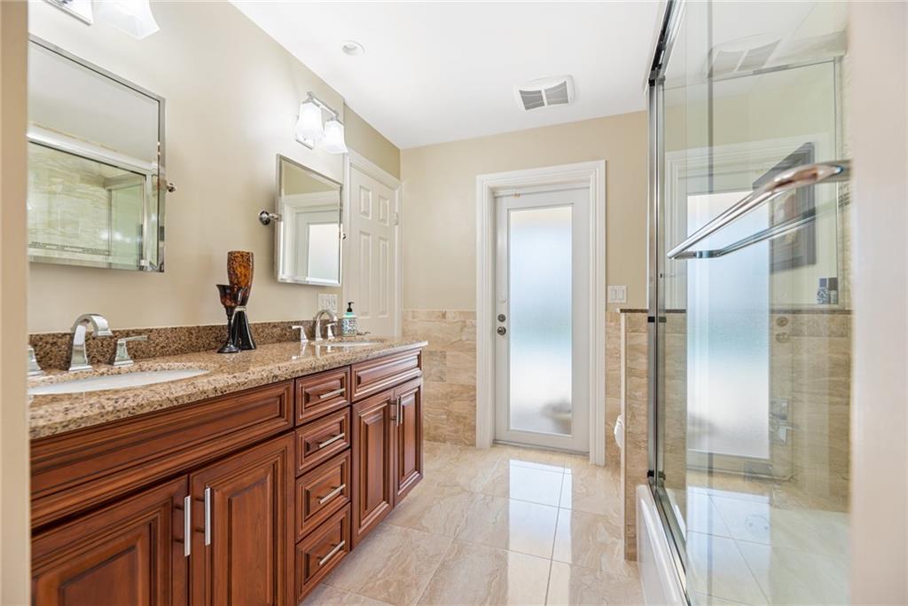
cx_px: 454
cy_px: 303
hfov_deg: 104.2
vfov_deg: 81.2
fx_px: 353
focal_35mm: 14
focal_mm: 14
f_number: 7.1
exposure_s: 1/6
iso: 160
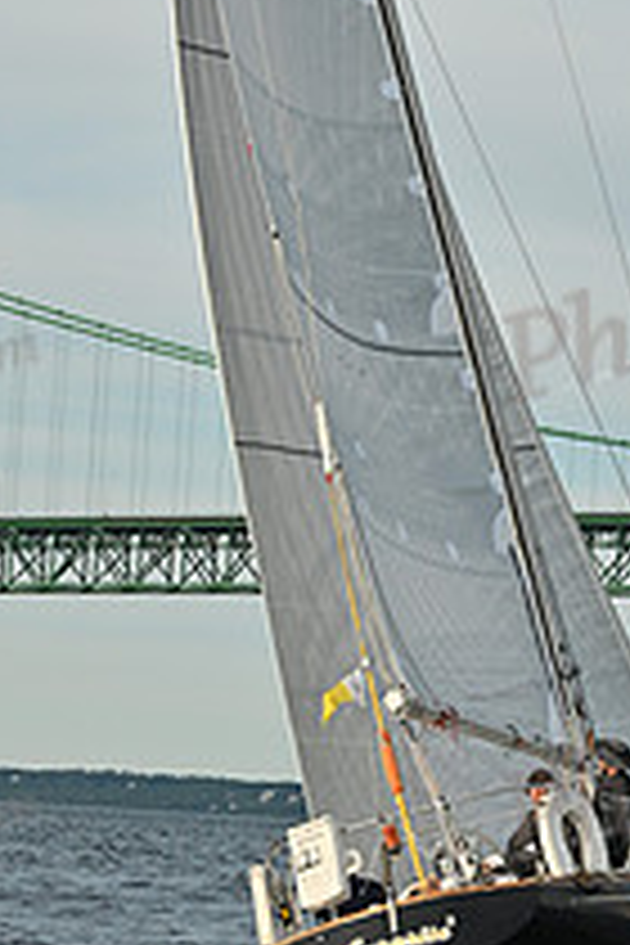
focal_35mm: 193
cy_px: 117
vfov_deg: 10.6
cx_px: 272
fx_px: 5066
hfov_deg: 7.1
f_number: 7.1
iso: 320
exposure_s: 1/1000
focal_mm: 70
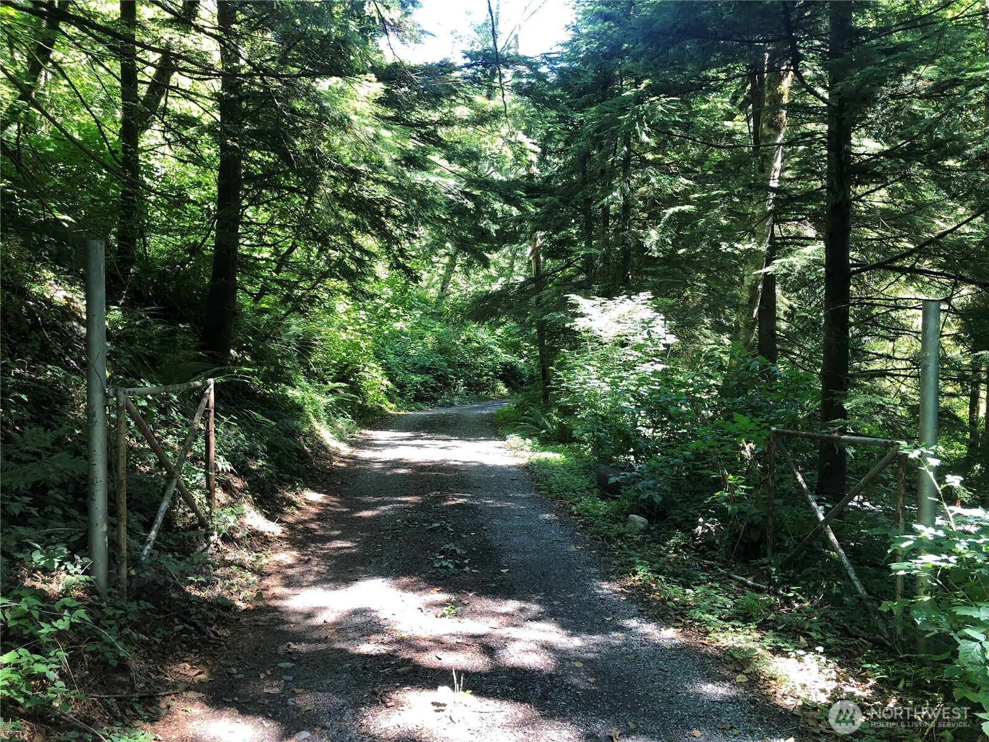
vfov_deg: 49.7
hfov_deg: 63.4
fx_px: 800
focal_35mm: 28
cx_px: 494
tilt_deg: -1.2
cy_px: 371
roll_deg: +2.1
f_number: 1.8
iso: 20
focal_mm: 3.99
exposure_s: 1/30
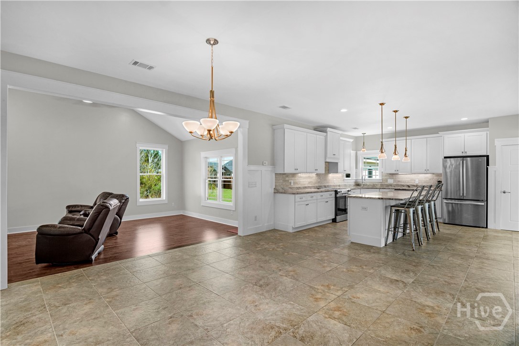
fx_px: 238
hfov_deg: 95.0
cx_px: 260
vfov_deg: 72.1
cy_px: 173
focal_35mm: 16
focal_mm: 11
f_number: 7.1
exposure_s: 1/13
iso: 250
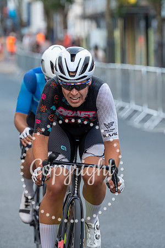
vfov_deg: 8.3
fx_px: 1715
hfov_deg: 5.5
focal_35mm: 249
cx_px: 57
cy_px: 110
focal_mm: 149
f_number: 4
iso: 1000
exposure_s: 1/640
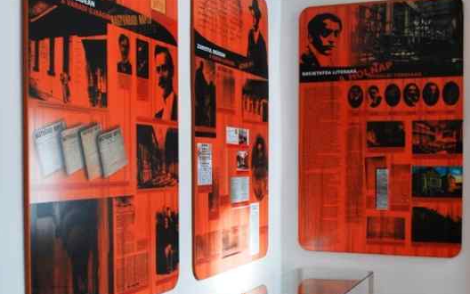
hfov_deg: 39.6
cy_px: 179
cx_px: 234
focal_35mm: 51
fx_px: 653
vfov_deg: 25.3
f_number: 8
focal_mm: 22
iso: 500
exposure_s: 1/30
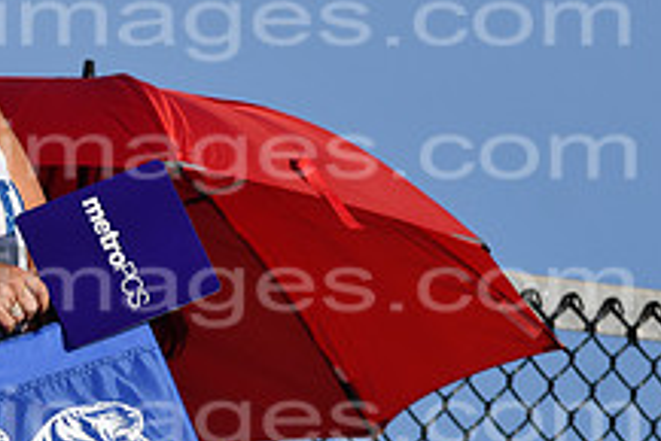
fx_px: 22102
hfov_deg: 1.7
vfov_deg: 1.1
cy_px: 224
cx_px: -49
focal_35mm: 1203
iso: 200
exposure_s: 1/2500
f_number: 5.6
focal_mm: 300
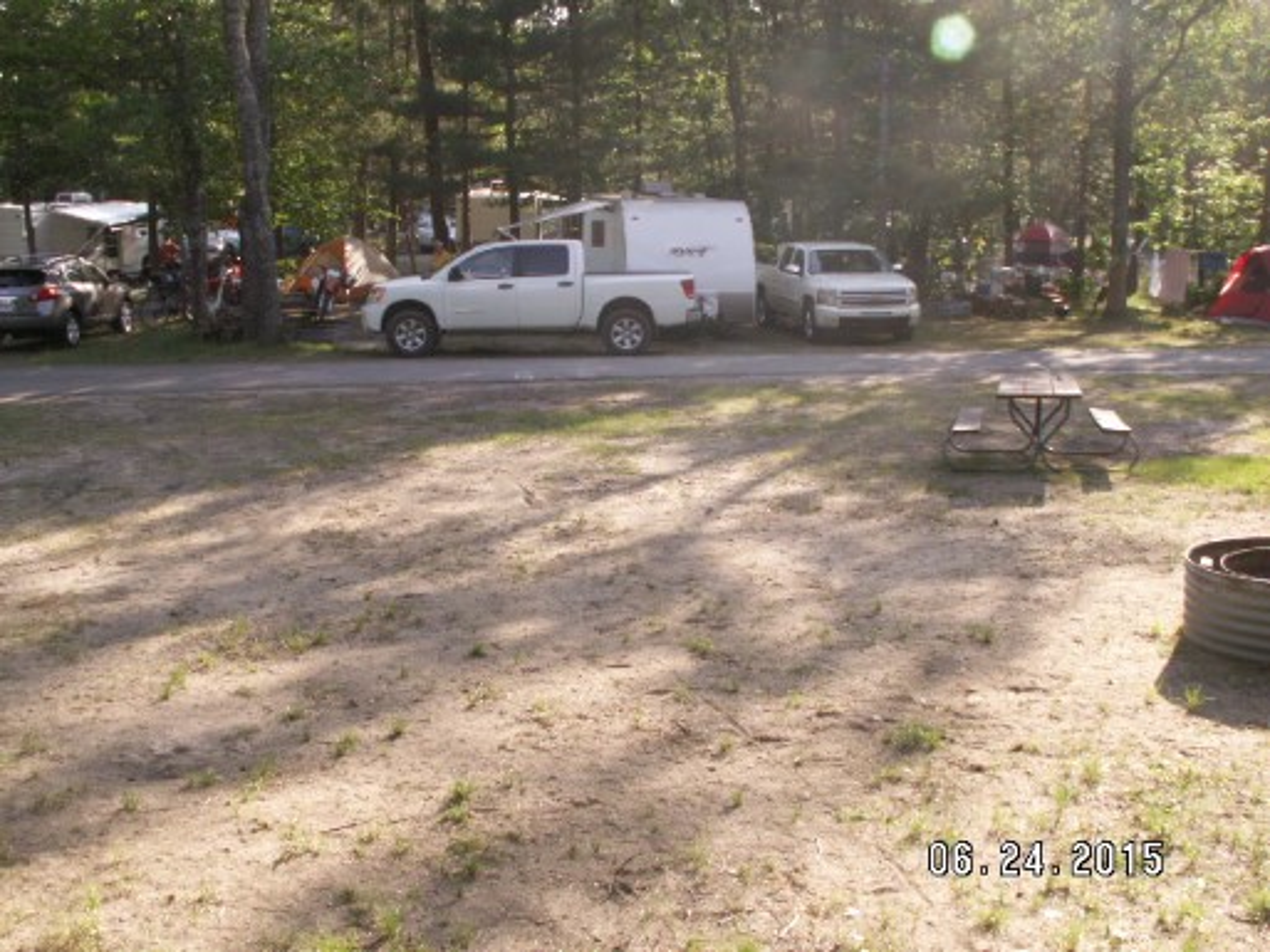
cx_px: 635
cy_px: 476
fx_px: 1284
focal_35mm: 35
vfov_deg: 40.7
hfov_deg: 52.6
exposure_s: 1/100
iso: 50
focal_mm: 5.86
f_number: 5
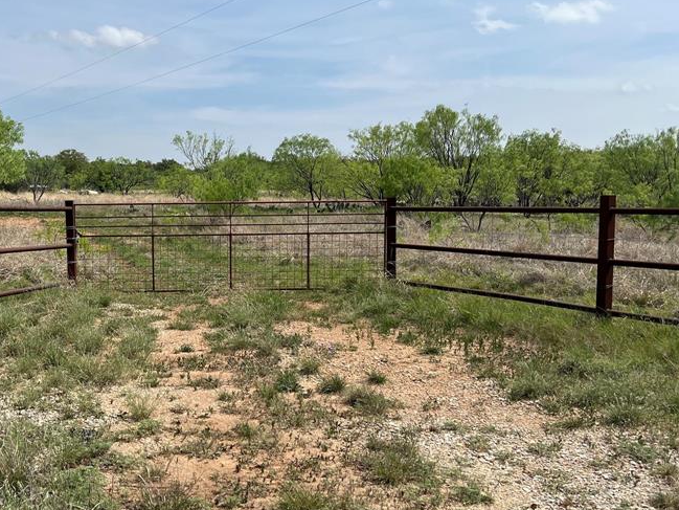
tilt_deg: -4.6
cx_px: 211
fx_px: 804
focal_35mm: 41
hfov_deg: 44.9
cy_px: 246
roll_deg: -0.3
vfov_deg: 35.1
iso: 50
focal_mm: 5.7
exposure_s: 1/6579
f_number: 1.5
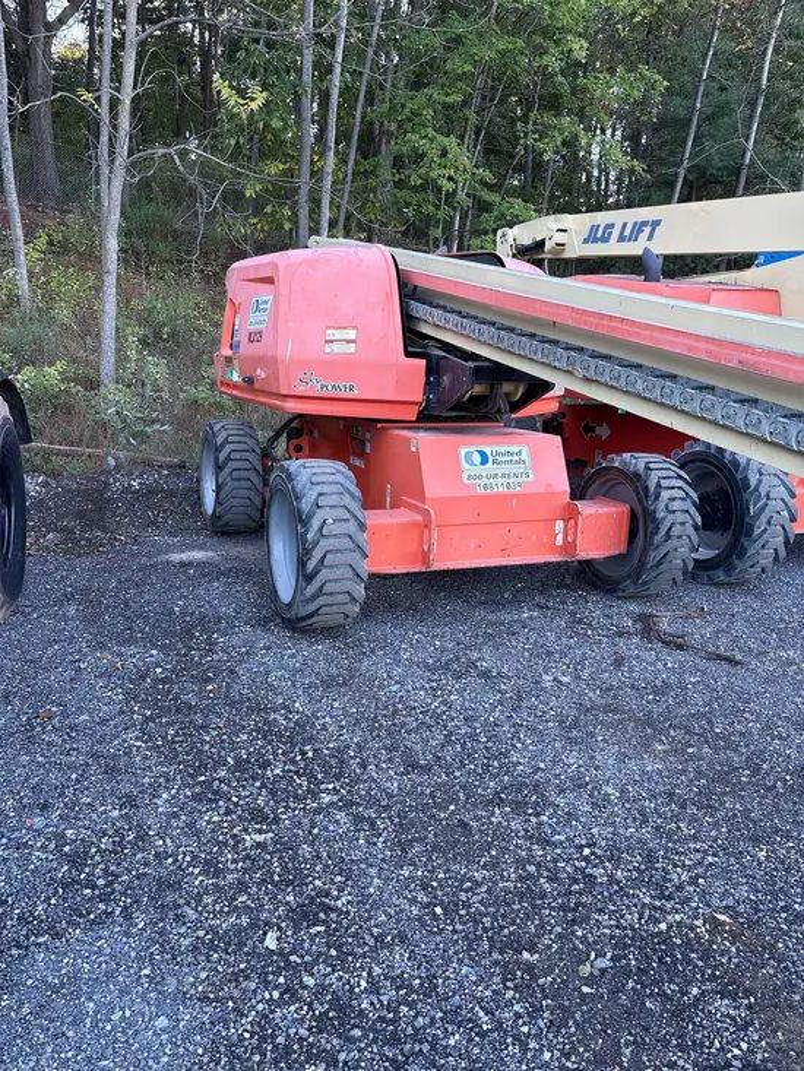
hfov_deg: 53.1
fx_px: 805
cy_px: 536
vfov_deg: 67.3
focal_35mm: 26
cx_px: 402
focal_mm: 5.96
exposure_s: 1/122
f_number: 1.6
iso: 64
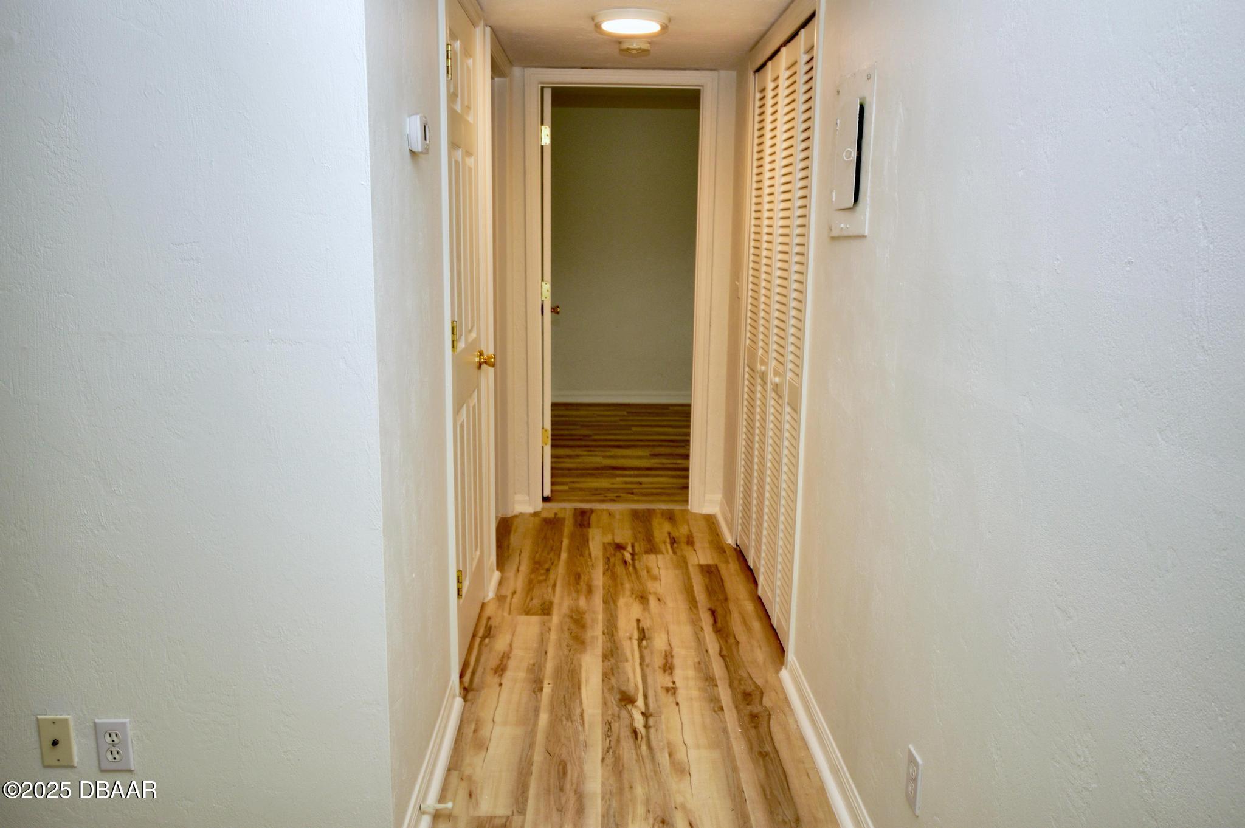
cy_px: 414
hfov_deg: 67.4
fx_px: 933
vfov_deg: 47.9
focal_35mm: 27
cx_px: 622
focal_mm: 18
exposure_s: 1/30
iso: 400
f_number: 5.6
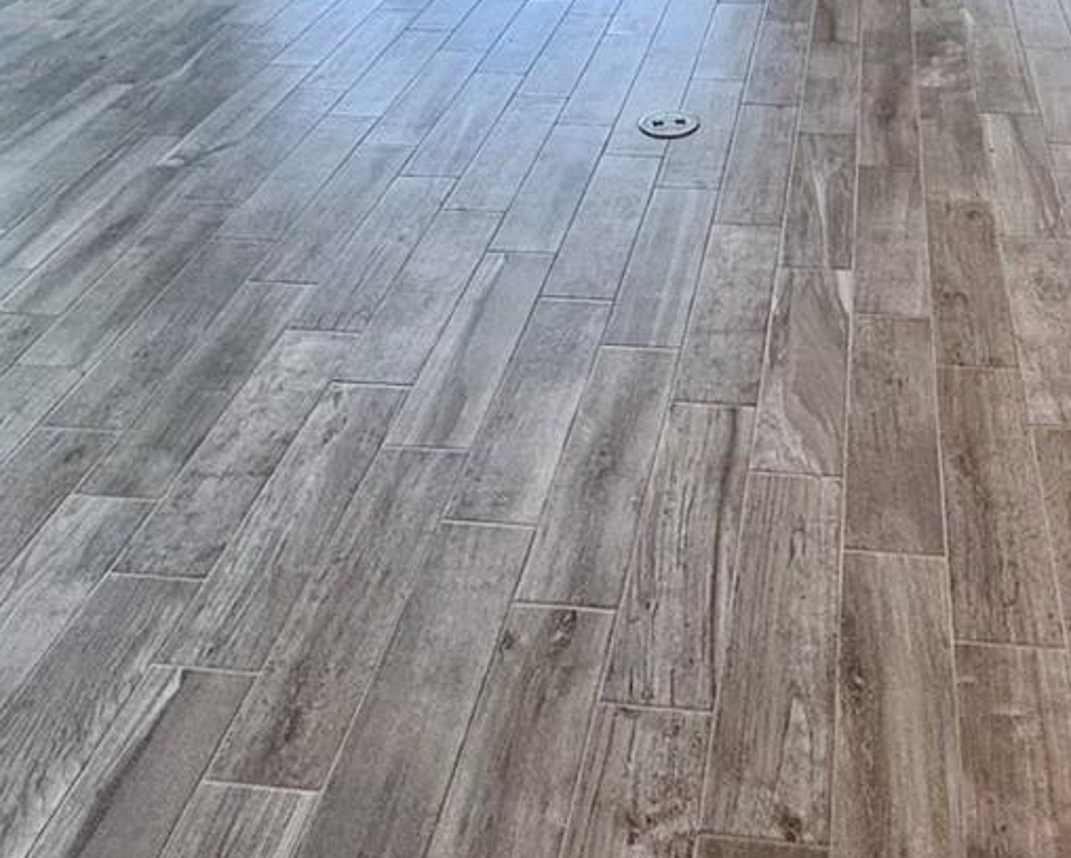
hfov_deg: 42.2
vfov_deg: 27.7
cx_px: 723
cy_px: -312
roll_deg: +0.7
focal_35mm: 43
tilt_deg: -7.7
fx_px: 1364
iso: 64
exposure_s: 1/120
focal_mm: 2.22
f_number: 2.2
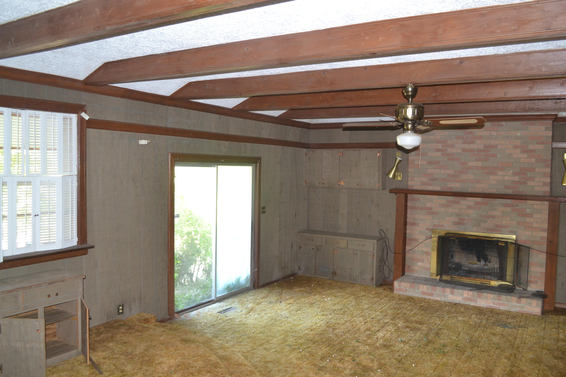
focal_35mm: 28
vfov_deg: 46.4
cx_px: 286
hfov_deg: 65.5
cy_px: 185
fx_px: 440
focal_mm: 18
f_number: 3.5
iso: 560
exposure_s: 1/15
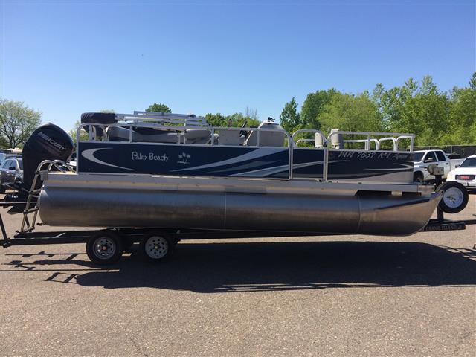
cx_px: 238
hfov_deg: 61.7
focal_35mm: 29
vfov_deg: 48.2
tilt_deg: -3.6
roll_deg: +1.2
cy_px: 178
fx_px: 399
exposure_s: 1/1709
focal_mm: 4.15
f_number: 2.2
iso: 32
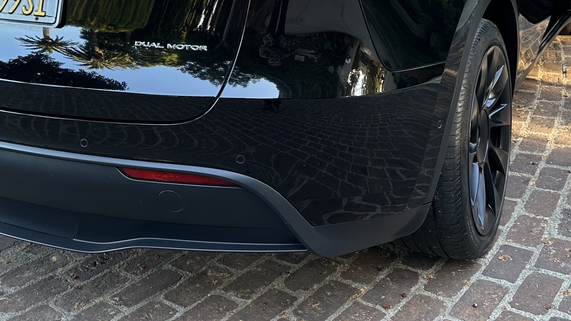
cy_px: -44
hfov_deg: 39.9
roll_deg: +0.5
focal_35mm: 52
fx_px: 787
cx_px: 282
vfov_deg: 21.7
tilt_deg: -7.7
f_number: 1.78
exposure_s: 1/121
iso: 80
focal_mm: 6.86
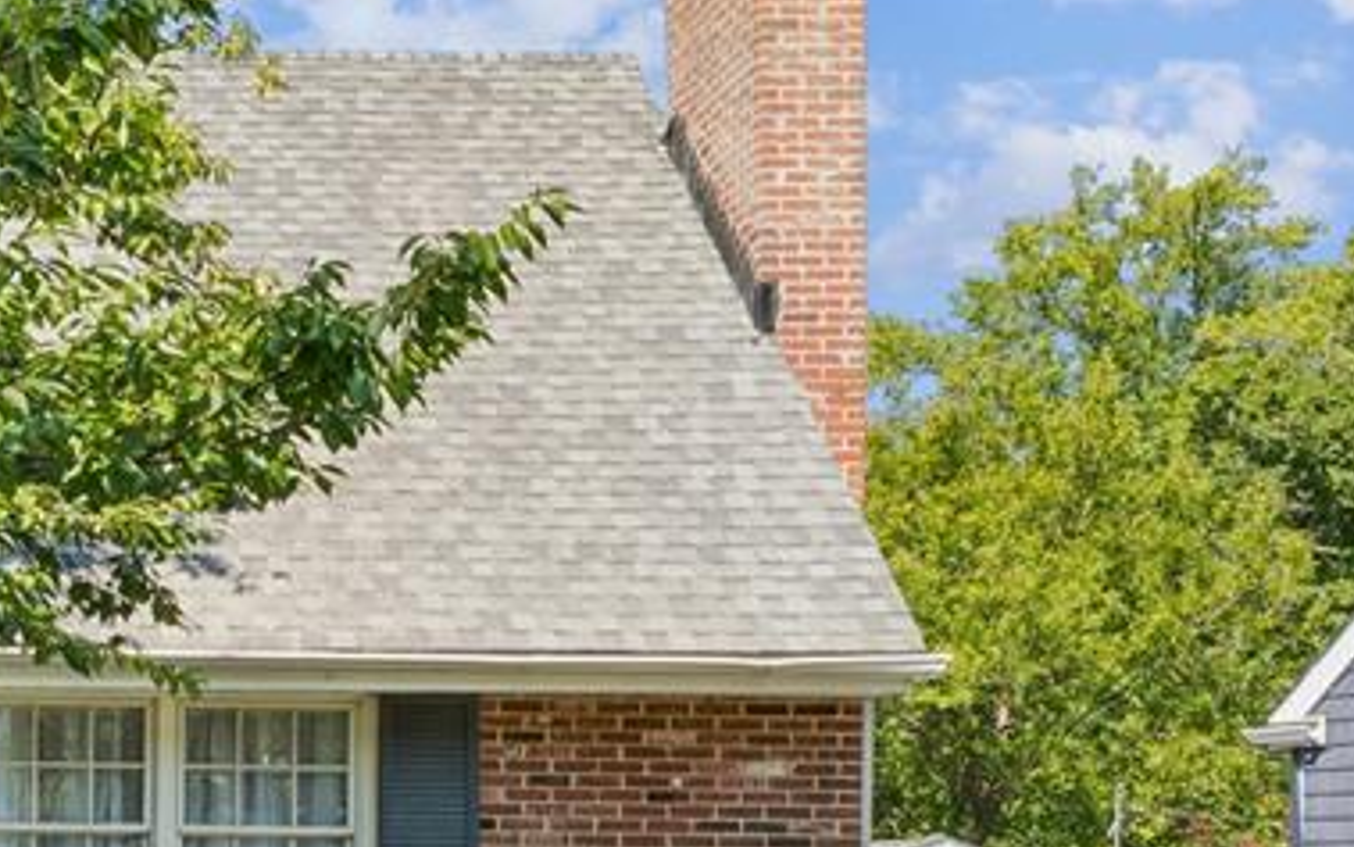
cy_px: 986
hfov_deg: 21.6
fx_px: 3248
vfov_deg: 14.4
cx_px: -332
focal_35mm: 88
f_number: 22
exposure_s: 1/6
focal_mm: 21.8
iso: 100
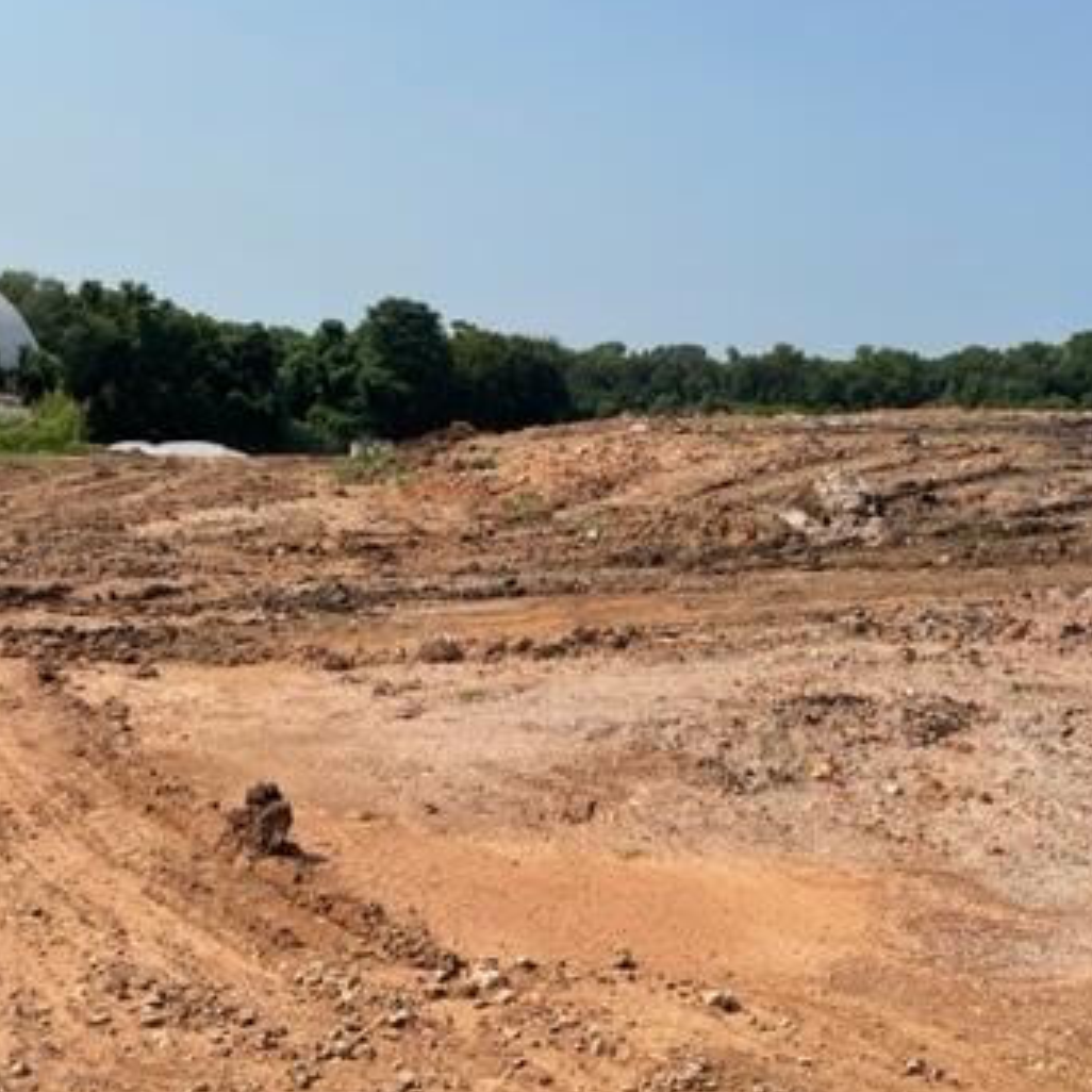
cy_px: 393
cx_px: 549
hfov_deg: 39.2
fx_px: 1535
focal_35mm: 43
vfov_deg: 38.9
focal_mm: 4.2
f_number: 1.6
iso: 32
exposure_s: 1/6135
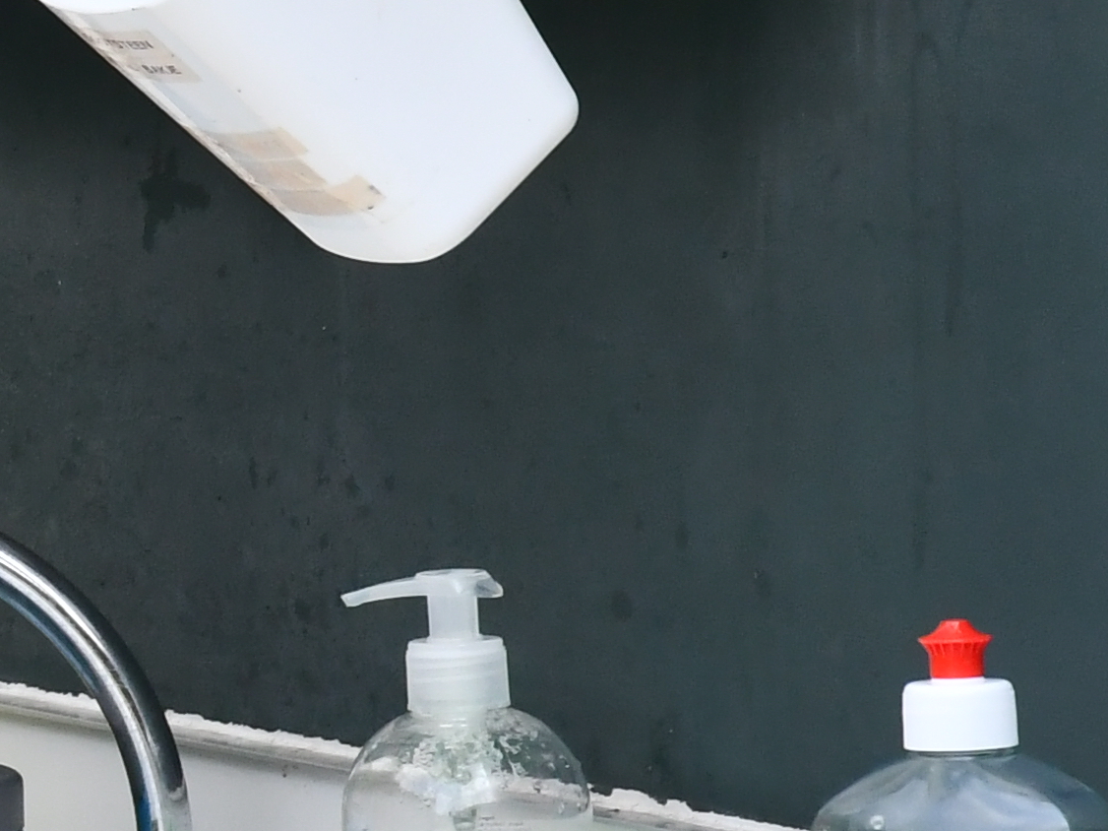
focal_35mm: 585
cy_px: -225
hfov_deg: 3.3
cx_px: -1517
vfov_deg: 2.5
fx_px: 18721
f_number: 7.1
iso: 720
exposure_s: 1/800
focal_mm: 82
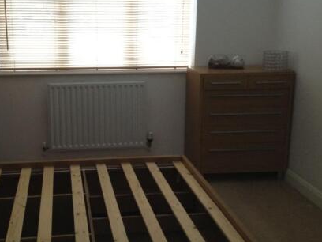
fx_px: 465
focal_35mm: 50
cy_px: 87
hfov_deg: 37.9
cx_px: 113
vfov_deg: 29.0
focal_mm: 4.28
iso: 160
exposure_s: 1/100
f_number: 2.4
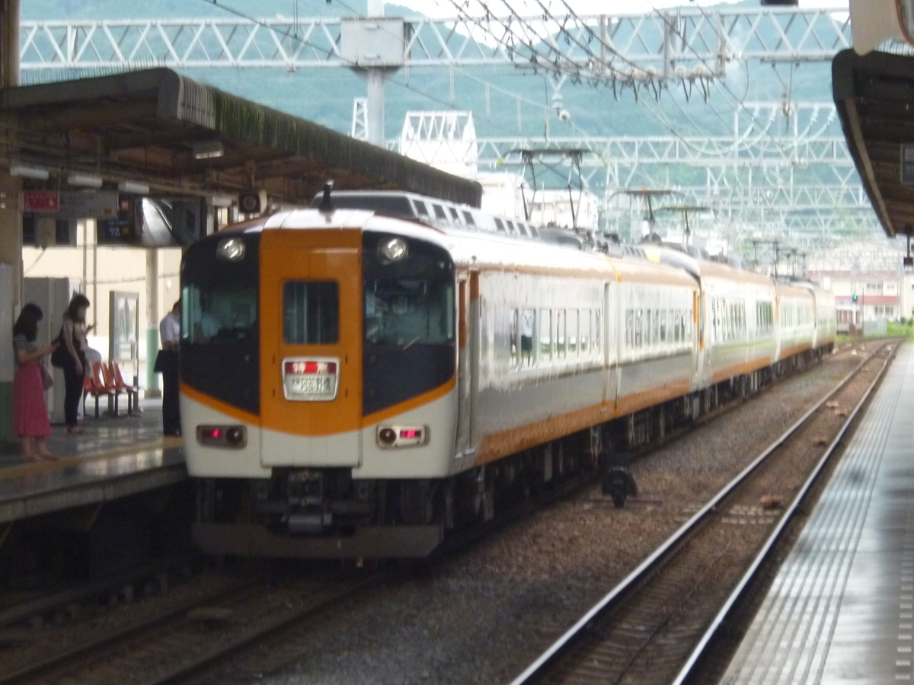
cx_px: 457
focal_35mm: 139
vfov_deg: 10.7
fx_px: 3670
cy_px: 342
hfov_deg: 14.2
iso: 400
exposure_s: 1/80
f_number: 6.5
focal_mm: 20
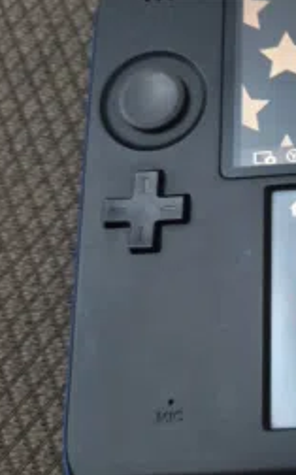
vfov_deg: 32.8
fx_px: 802
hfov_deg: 18.4
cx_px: 454
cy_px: 173
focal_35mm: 62
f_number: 1.6
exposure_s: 1/25
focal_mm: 6.57
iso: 1250
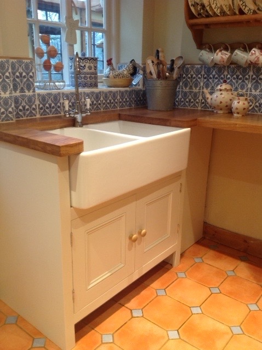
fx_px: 354
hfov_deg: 40.6
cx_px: 131
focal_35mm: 35
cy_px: 175
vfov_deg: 52.7
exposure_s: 1/15
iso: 125
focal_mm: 4.28
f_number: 2.4
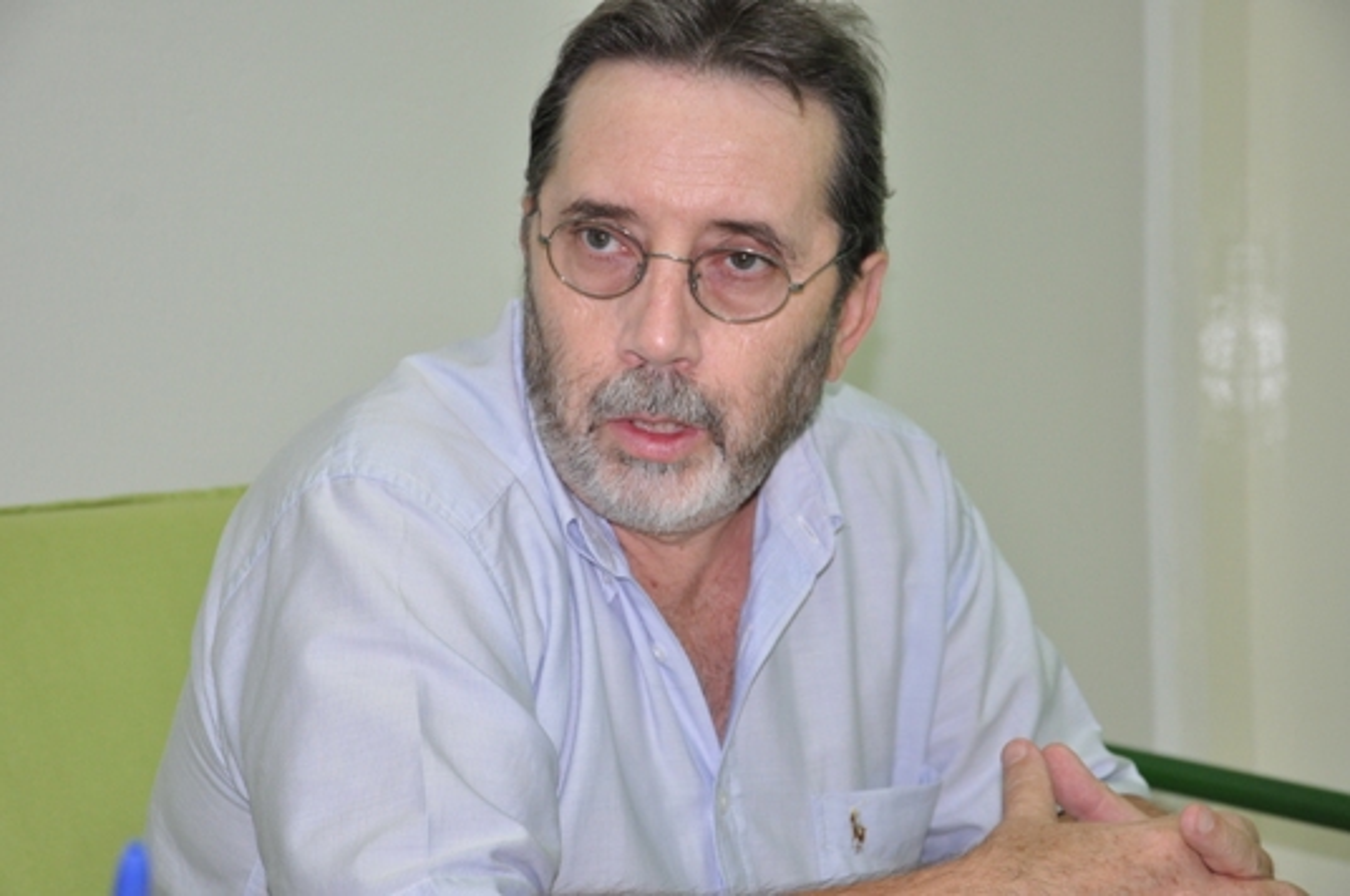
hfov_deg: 26.0
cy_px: 448
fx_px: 2921
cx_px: 675
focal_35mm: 78
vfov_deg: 17.4
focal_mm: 52
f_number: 5
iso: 1250
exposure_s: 1/60
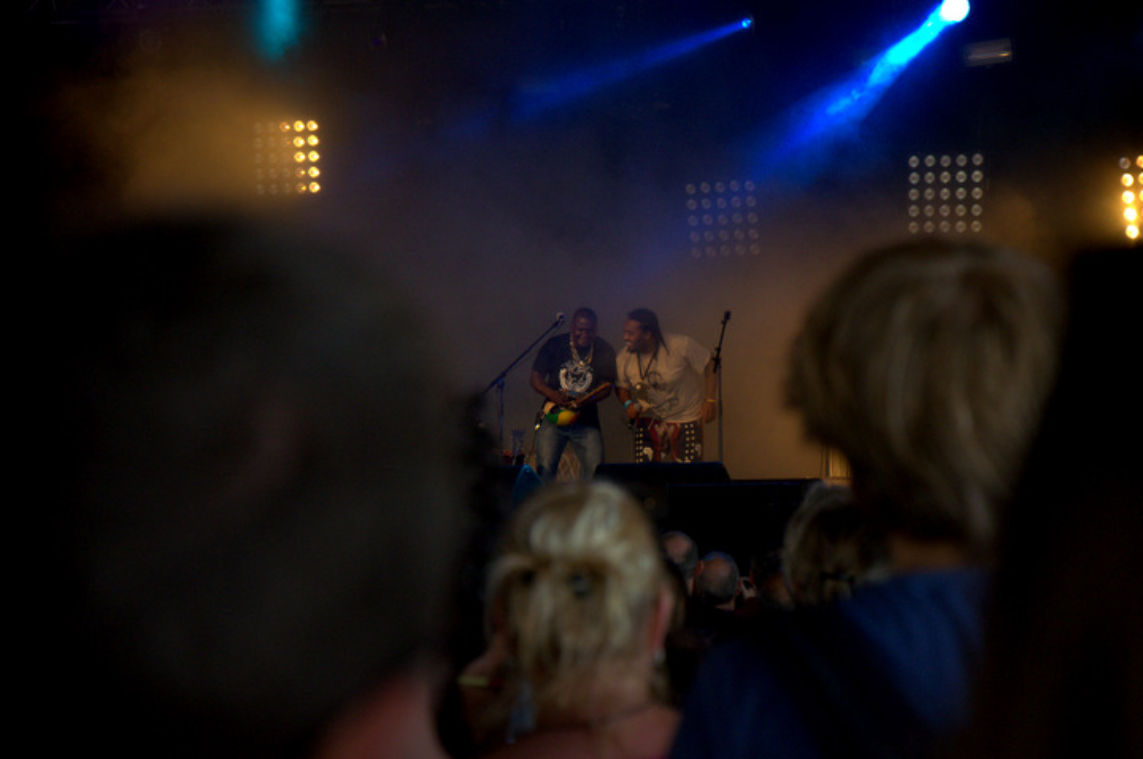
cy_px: 380
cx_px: 572
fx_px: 4043
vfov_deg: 10.7
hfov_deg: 16.1
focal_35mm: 128
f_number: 5.6
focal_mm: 85
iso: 2500
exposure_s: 1/160
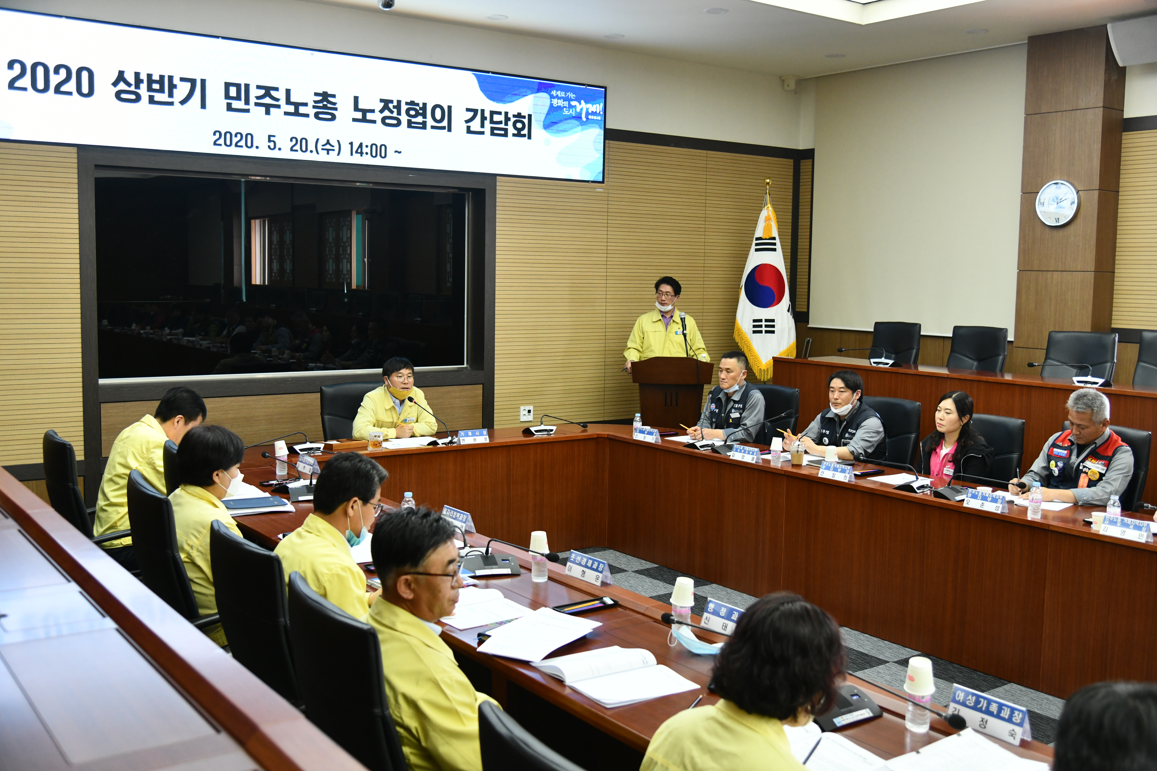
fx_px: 1125
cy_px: 386
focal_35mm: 35
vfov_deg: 37.9
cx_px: 578
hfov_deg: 54.4
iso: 1800
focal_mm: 35
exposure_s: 1/250
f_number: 4
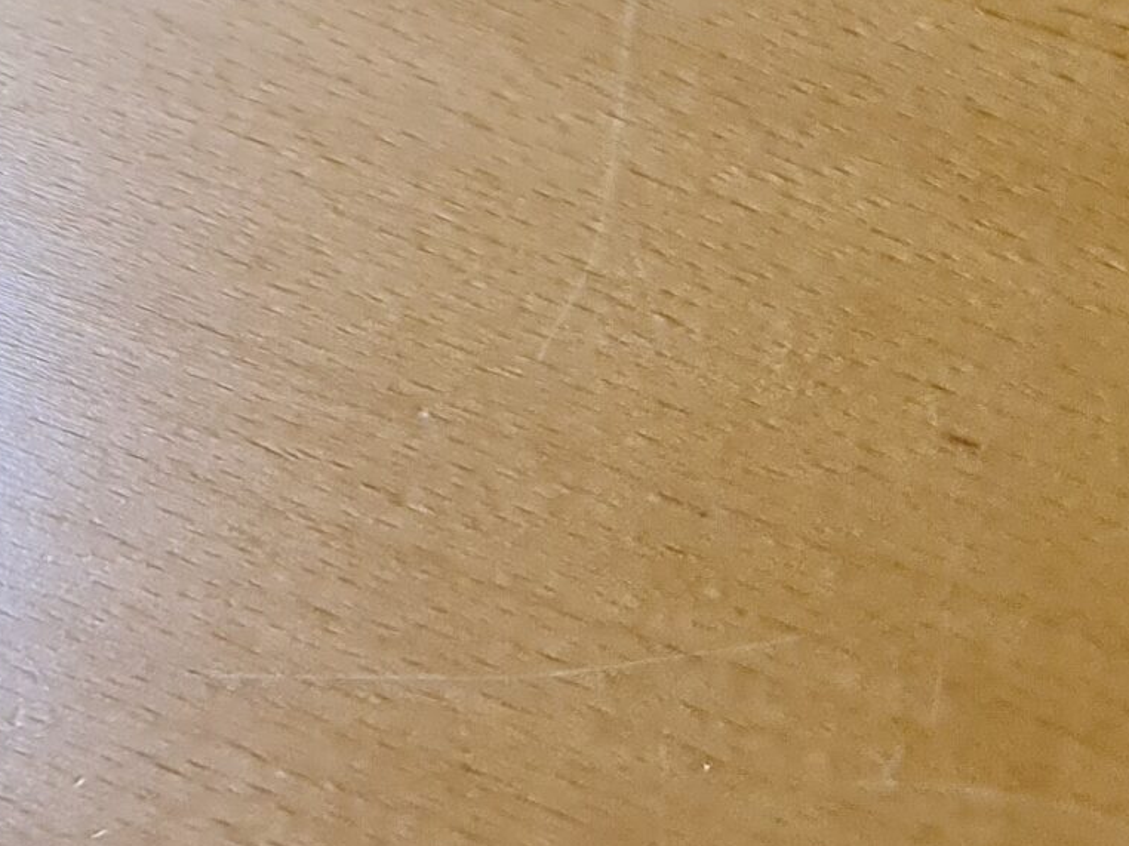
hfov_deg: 20.2
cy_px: 10
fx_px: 2739
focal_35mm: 84
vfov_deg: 17.2
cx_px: -544
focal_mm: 7
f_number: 1.8
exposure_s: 1/100
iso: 320
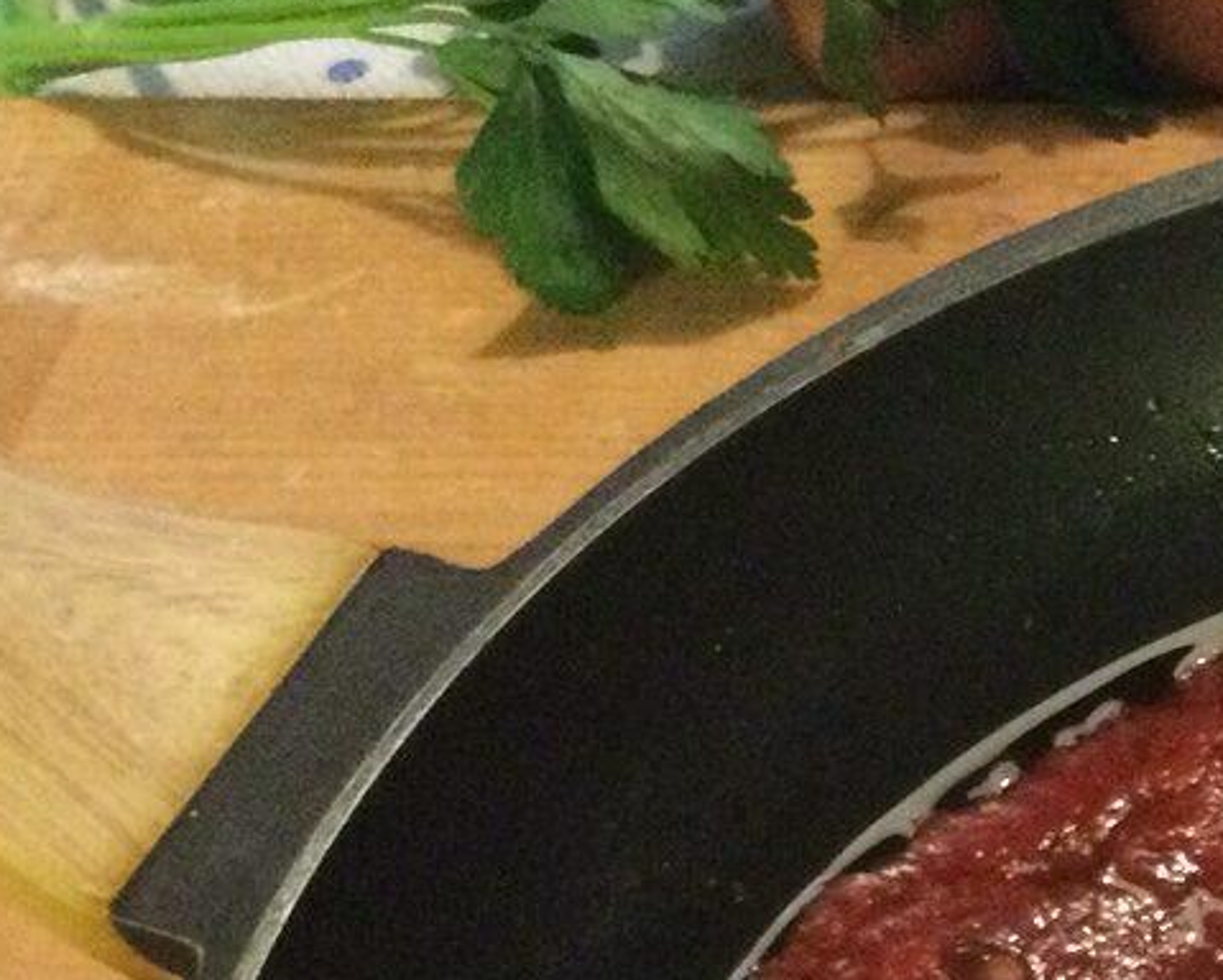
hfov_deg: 17.1
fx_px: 3731
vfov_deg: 14.5
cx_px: 1744
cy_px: 1179
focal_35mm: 103
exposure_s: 1/17
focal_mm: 3.3
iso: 640
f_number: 2.4
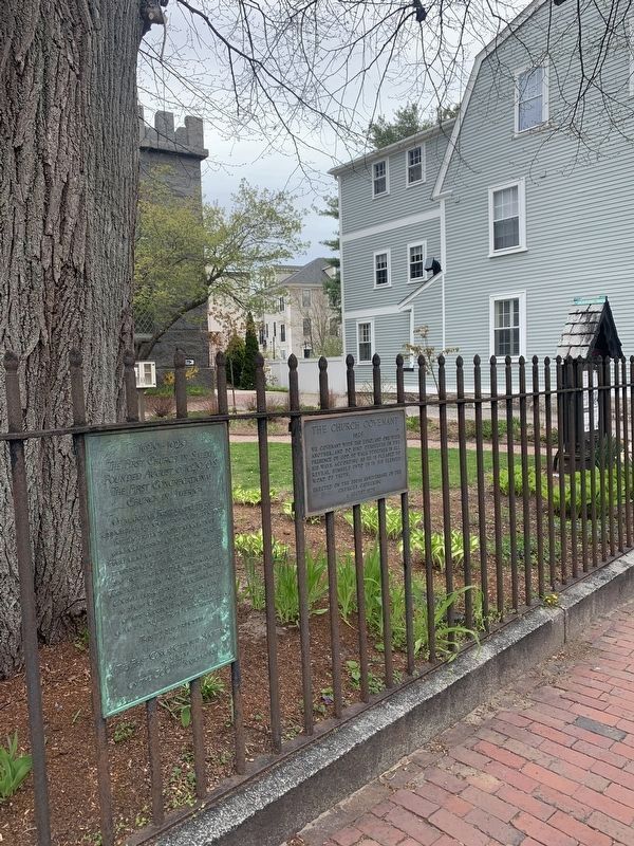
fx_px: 635
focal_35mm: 26
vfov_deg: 67.3
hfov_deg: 53.1
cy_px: 423
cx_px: 317
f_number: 1.8
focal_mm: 4.25
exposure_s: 1/692
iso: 25
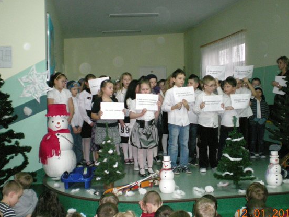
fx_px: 367
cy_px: 114
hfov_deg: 42.9
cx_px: 143
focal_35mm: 44
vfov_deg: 32.9
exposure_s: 1/60
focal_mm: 6.3
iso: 441
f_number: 3.1
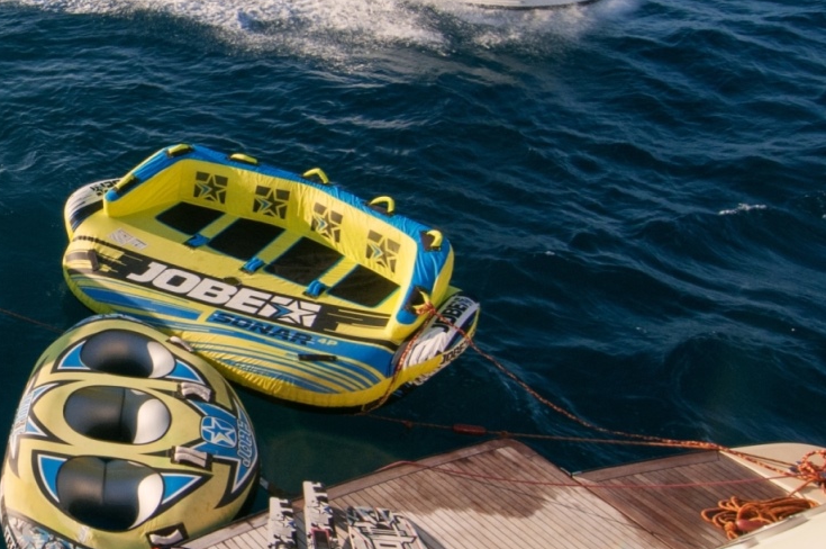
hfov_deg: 37.3
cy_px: 237
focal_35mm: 43
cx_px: -99
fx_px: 992
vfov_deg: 30.9
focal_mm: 11
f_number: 11
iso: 200
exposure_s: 1/200
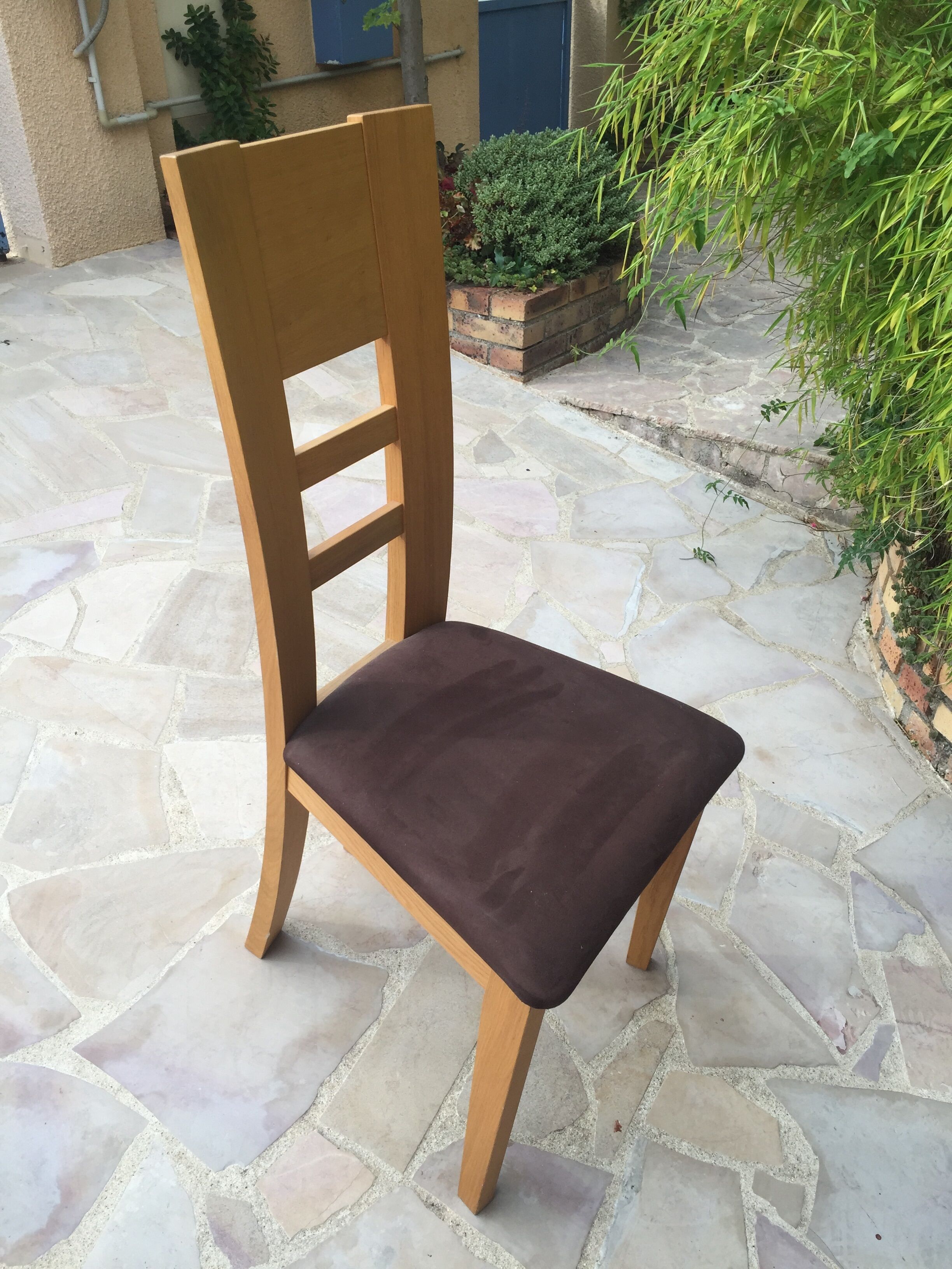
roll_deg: -0.6
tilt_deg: -33.4
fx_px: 1063
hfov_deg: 48.2
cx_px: 476
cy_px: 634
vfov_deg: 61.7
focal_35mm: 29
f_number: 2.2
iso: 32
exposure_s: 1/514
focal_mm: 4.15
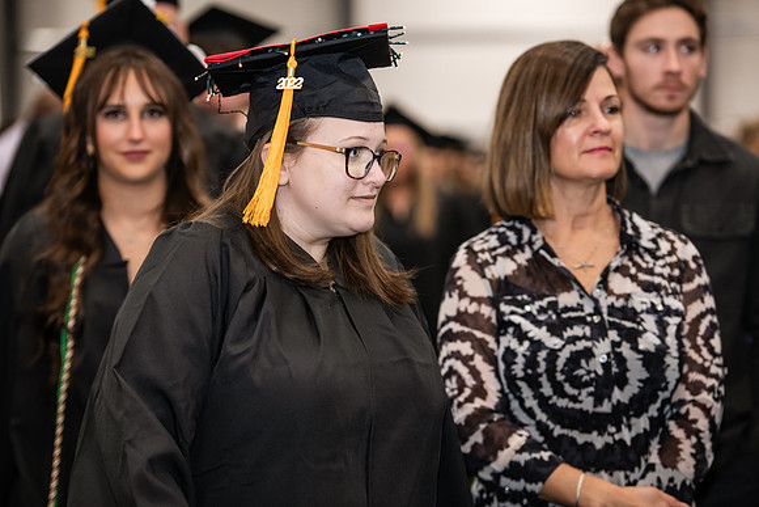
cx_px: 380
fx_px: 2573
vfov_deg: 11.2
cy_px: 254
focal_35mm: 122
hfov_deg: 16.8
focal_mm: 122
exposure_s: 1/200
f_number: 3.2
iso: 2000
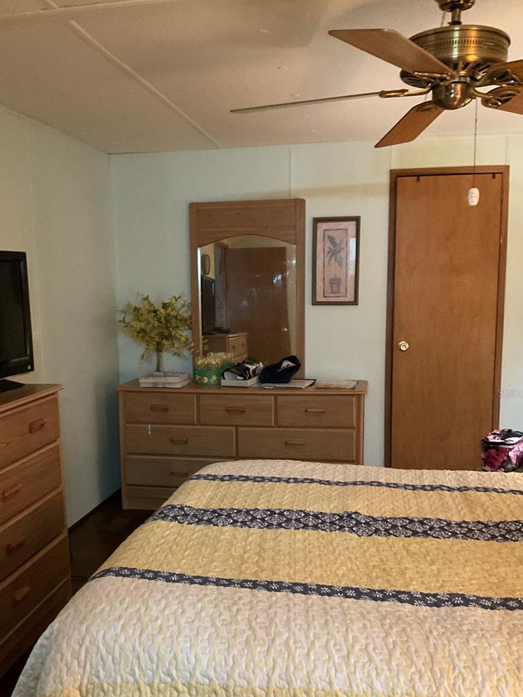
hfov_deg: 41.8
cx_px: 240
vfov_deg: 53.8
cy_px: 393
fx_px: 685
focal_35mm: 34
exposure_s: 1/60
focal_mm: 3
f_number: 1.8
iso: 160
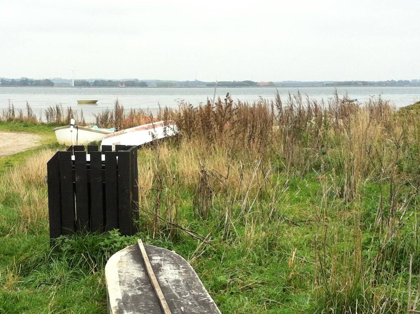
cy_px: 271
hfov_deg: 25.0
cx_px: 166
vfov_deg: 18.6
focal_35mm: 78
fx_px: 945
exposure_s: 1/296
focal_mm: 3.85
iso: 80
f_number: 2.8
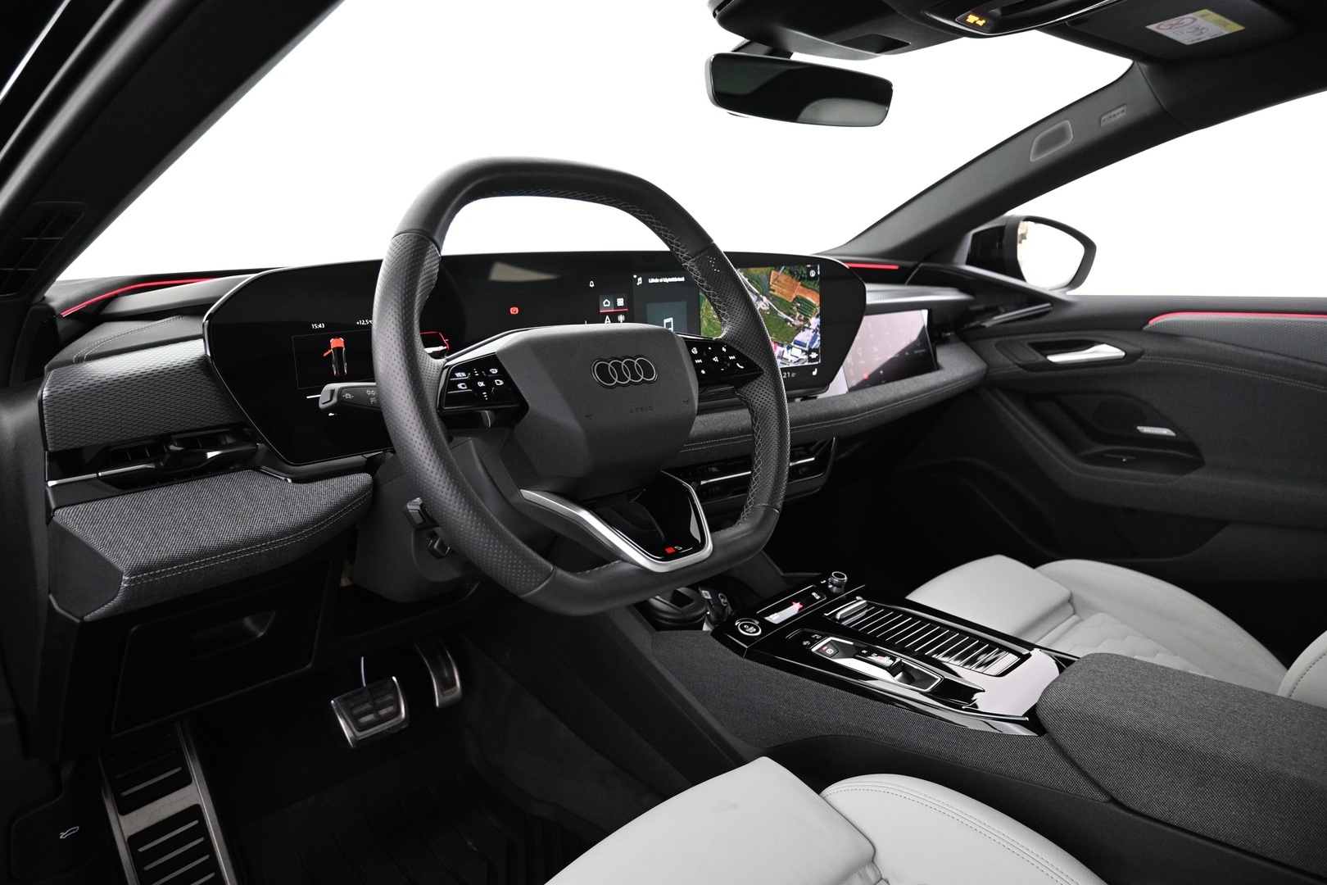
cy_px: 442
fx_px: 885
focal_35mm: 24
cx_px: 664
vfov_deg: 53.1
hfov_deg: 73.7
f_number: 3.5
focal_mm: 16
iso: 1600
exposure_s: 1/20
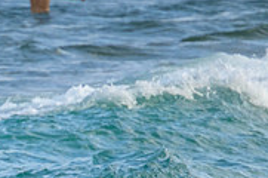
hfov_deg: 0.8
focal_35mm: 2640
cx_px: -123
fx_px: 19618
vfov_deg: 0.5
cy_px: 270
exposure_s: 1/2000
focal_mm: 800
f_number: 11
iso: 1800
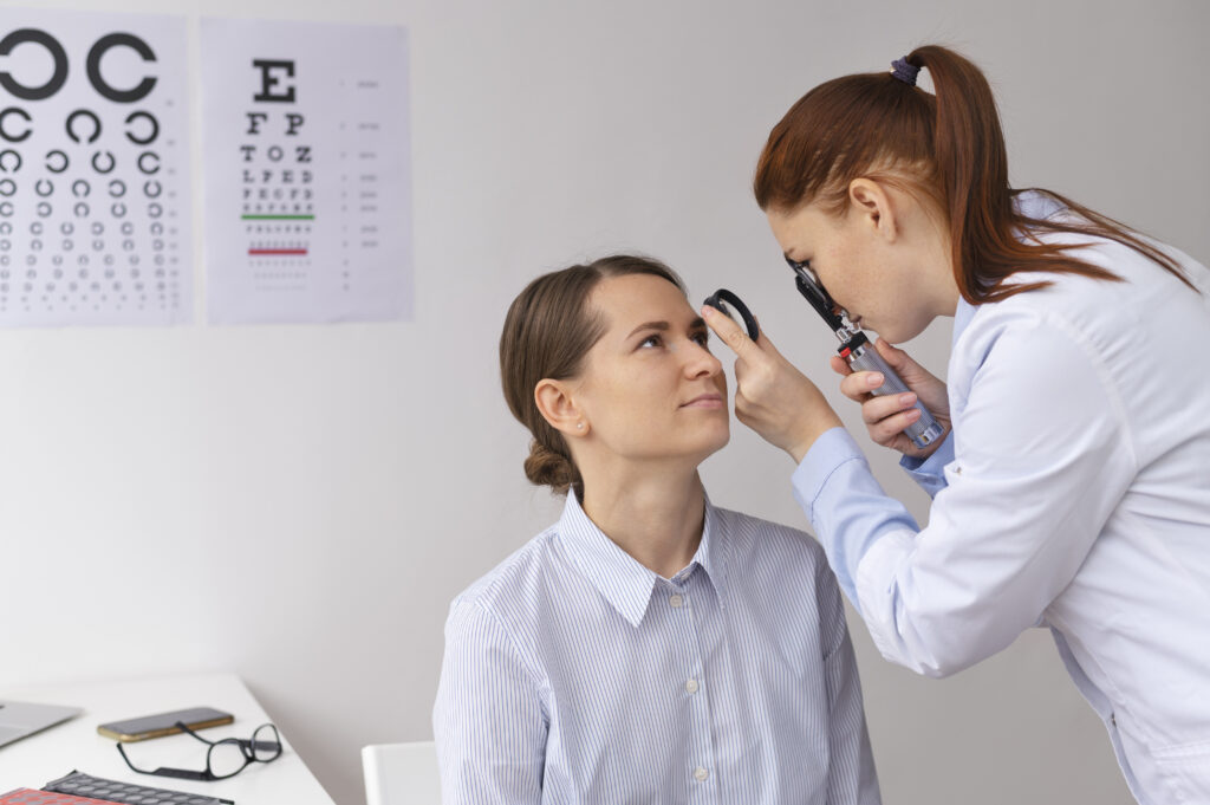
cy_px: 402
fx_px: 1679
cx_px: 605
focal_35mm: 50
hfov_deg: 39.6
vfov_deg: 26.9
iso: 250
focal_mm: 50
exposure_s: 1/200
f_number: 3.5
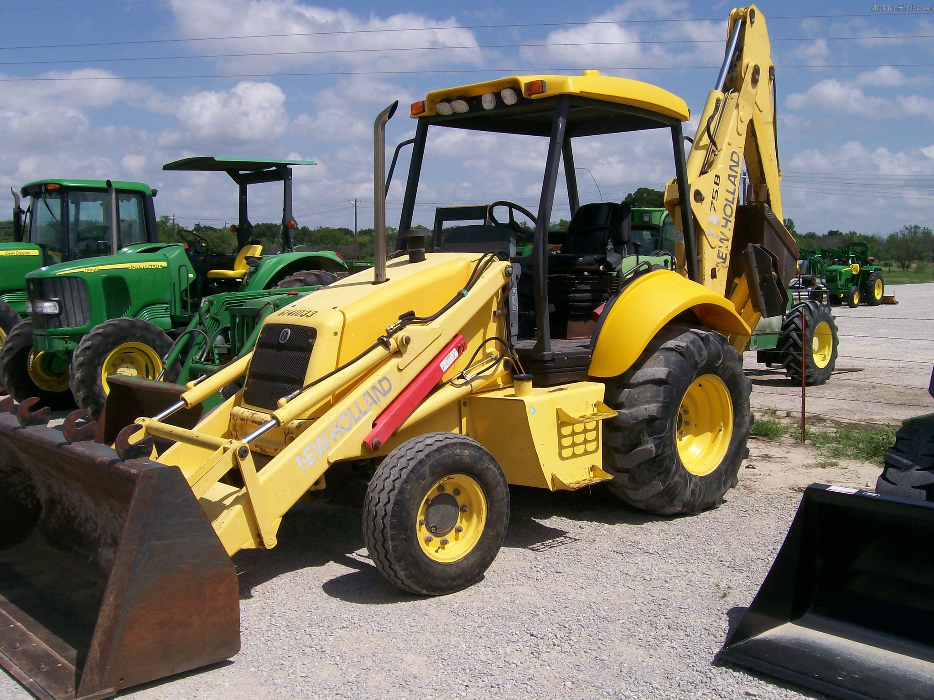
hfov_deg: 51.4
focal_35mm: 36
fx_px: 971
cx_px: 467
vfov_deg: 39.7
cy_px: 350
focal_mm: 6
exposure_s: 1/1188
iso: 80
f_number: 4.8
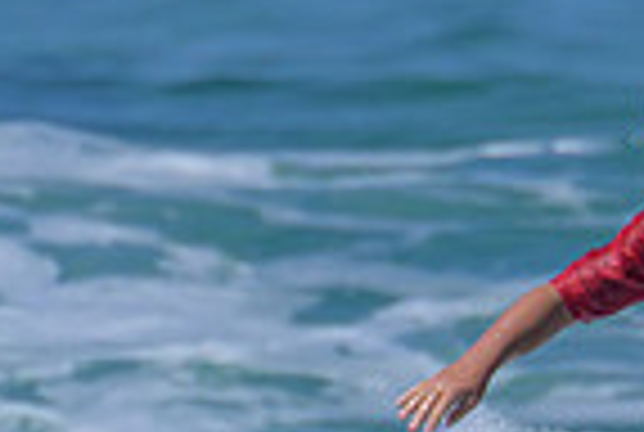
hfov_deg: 0.5
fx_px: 70127
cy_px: 773
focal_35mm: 3912
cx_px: 669
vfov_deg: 0.4
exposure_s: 1/2000
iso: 1000
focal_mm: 800
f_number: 11
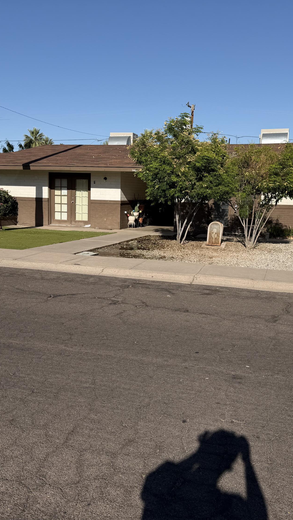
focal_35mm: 35
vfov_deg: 56.6
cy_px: 260
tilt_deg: -7.4
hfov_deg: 33.7
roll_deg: -1.0
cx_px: 138
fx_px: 483
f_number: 1.78
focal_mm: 6.76
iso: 80
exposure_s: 1/5714
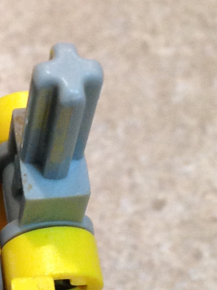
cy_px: 183
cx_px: -61
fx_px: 1262
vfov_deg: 13.1
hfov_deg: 9.7
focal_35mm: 151
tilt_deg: -64.0
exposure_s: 1/20
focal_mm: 4.12
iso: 125
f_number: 2.4
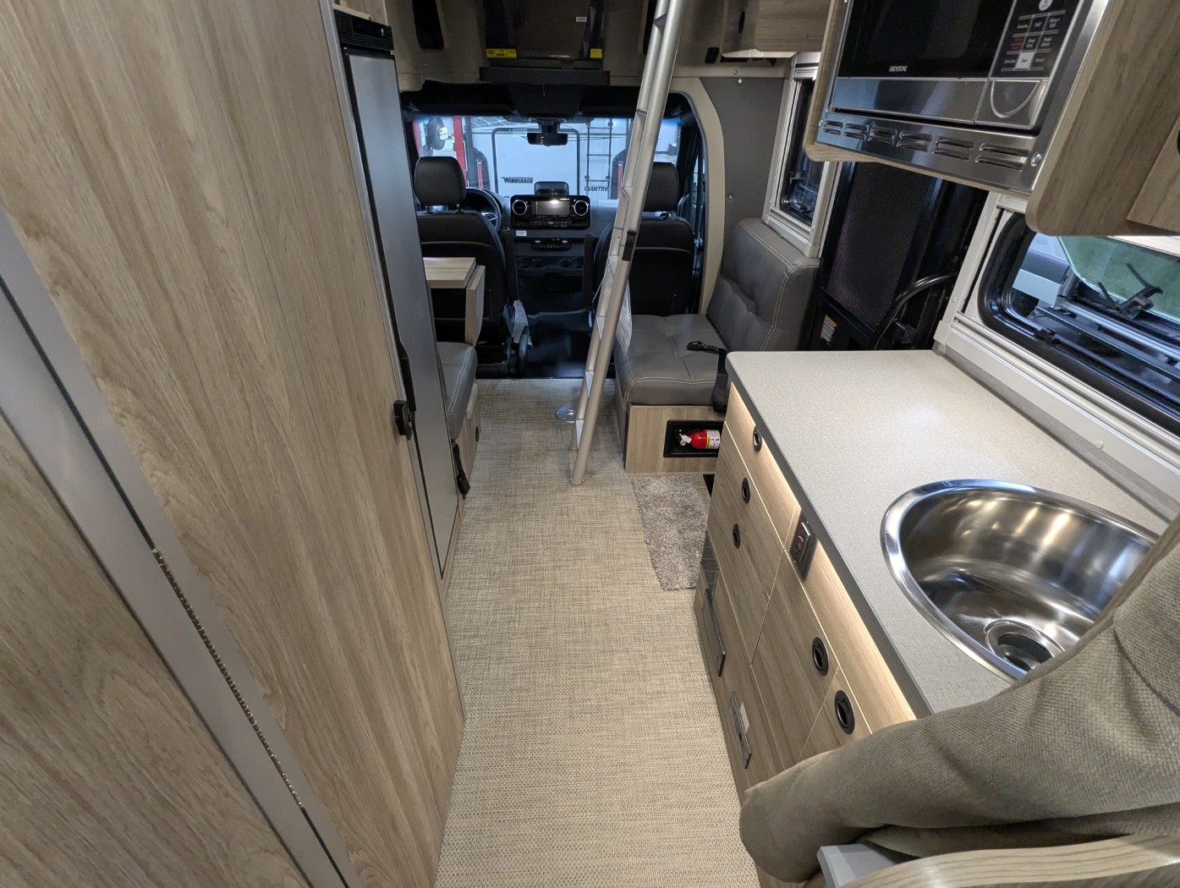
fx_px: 546
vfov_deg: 78.2
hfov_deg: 94.4
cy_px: 444
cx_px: 590
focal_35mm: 16
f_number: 2.2
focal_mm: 2.35
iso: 361
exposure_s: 1/70.5
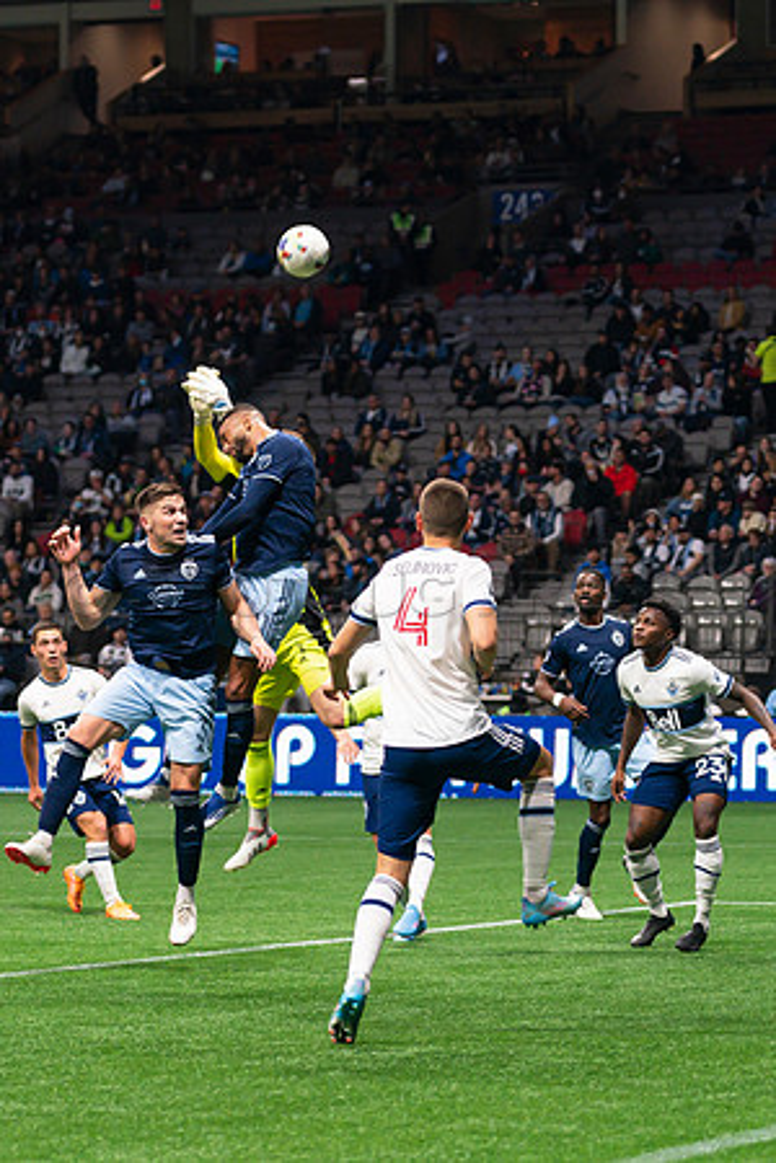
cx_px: 271
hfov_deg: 8.7
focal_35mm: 158
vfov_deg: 13.0
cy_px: 540
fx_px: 5094
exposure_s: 1/800
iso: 1250
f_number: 4
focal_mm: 98
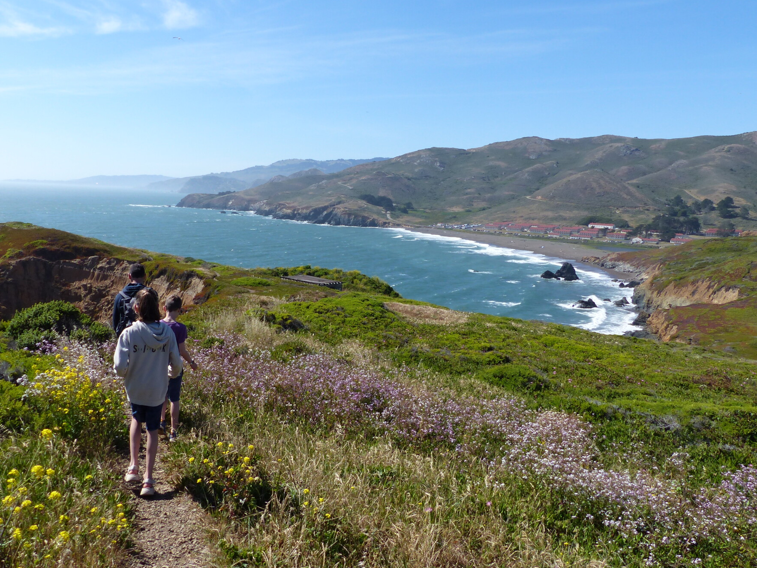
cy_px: 255
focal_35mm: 29
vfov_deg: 48.1
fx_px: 634
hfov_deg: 61.4
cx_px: 326
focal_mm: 4.5
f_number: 4
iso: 100
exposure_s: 1/800
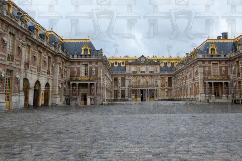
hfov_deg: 59.9
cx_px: 142
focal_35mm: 31
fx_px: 208
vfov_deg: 42.3
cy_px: 73
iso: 400
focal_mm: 16
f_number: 6.3
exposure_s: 1/250
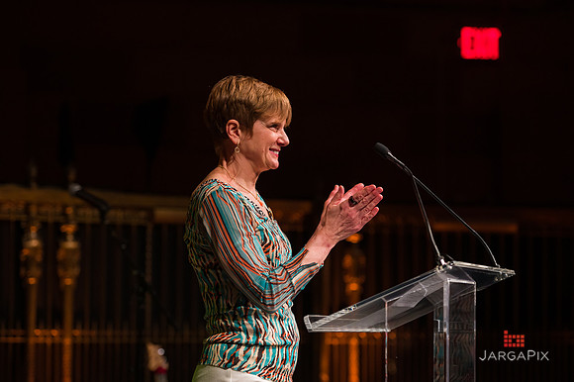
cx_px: 287
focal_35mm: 122
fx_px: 1944
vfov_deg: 11.2
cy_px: 191
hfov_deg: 16.8
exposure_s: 1/320
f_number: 4
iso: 2000
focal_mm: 122
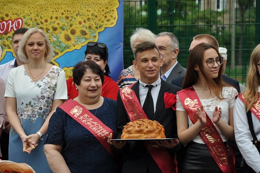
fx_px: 1152
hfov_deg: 12.9
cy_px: 86
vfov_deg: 8.6
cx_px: 130
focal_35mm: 160
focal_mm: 105
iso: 200
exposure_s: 1/250
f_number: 8
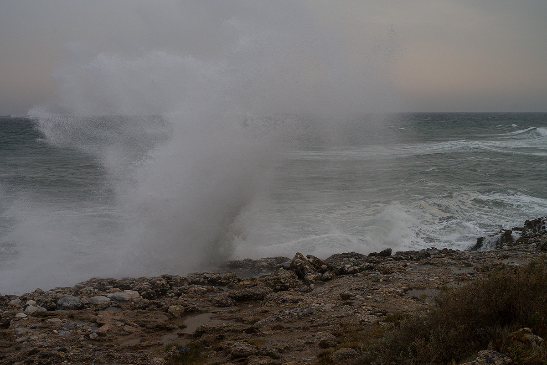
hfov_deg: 39.6
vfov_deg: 27.0
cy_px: 182
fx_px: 760
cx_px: 274
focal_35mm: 50
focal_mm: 50
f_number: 10
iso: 200
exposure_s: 1/200
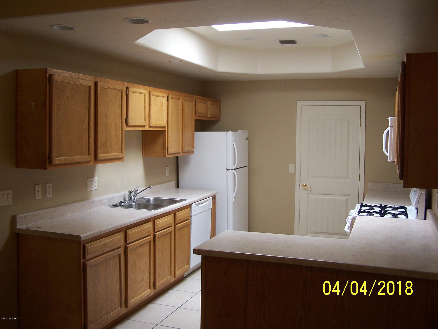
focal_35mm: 38
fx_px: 481
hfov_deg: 49.0
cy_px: 164
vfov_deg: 37.7
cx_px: 219
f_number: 2.8
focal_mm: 6.3
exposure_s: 1/30
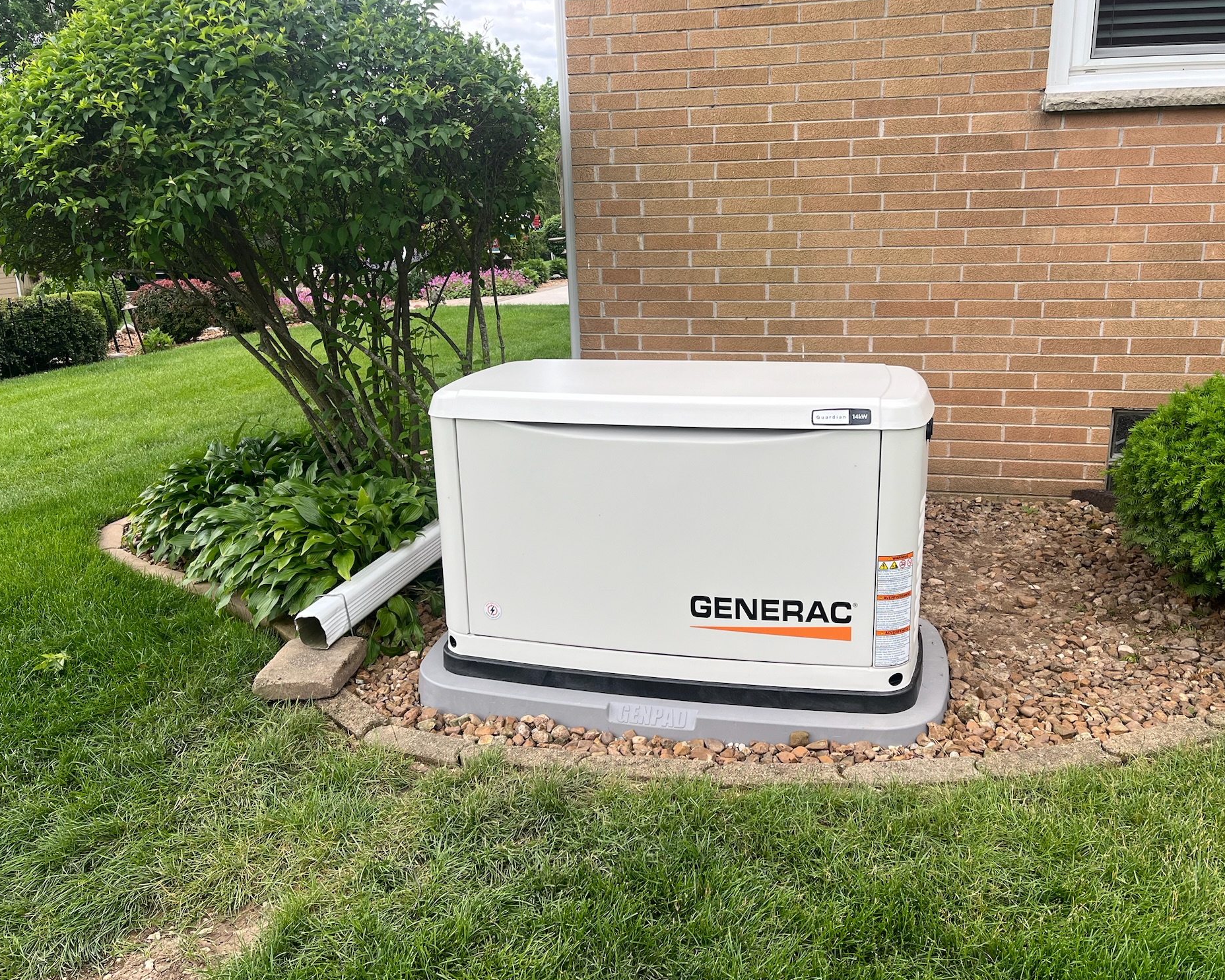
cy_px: 482
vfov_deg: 51.5
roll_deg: +0.3
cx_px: 647
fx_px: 1015
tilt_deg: -15.0
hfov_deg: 62.2
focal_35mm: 28
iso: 50
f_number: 1.6
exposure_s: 1/845
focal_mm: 5.1
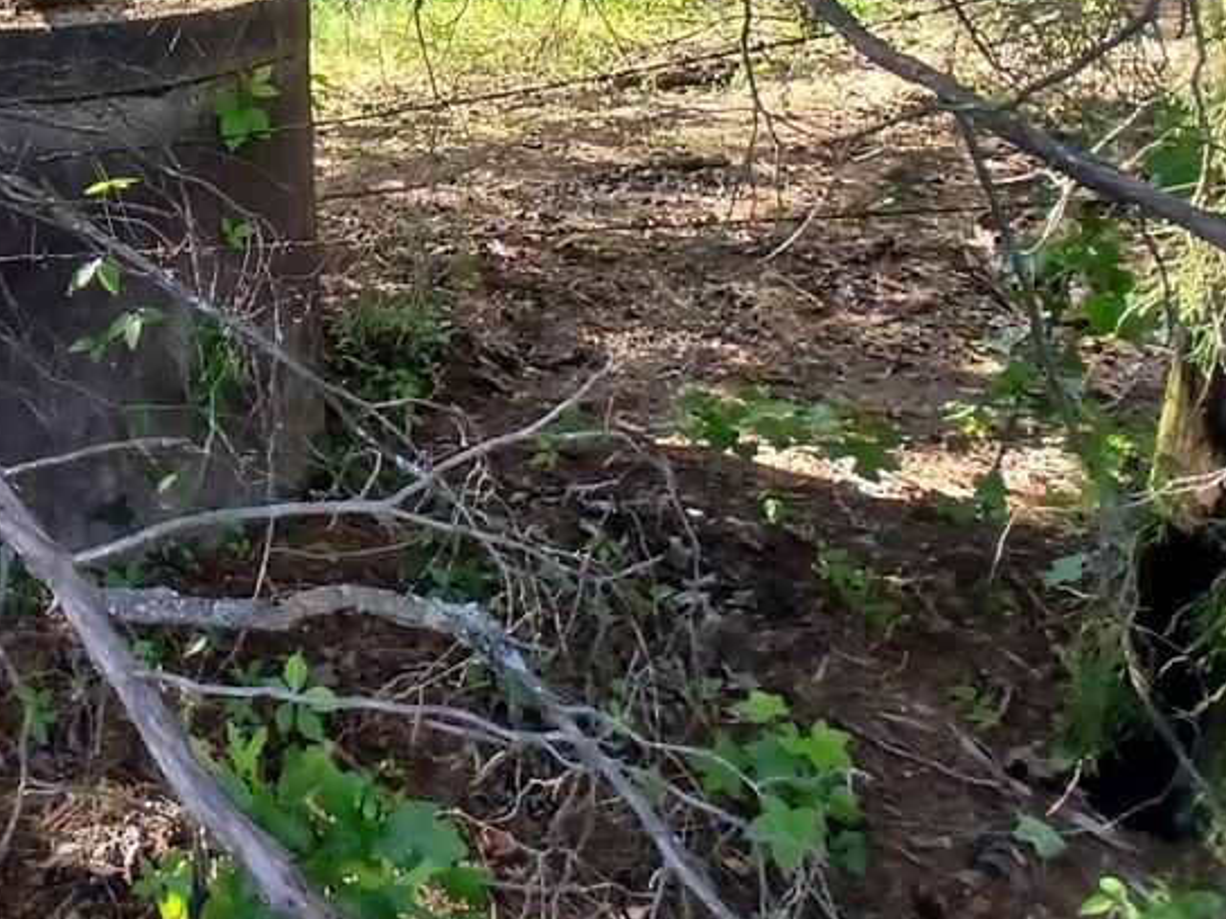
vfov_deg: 40.5
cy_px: 74
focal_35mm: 32
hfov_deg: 50.9
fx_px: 1133
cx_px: 144
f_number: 2.2
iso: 80
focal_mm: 1.4
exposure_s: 1/120
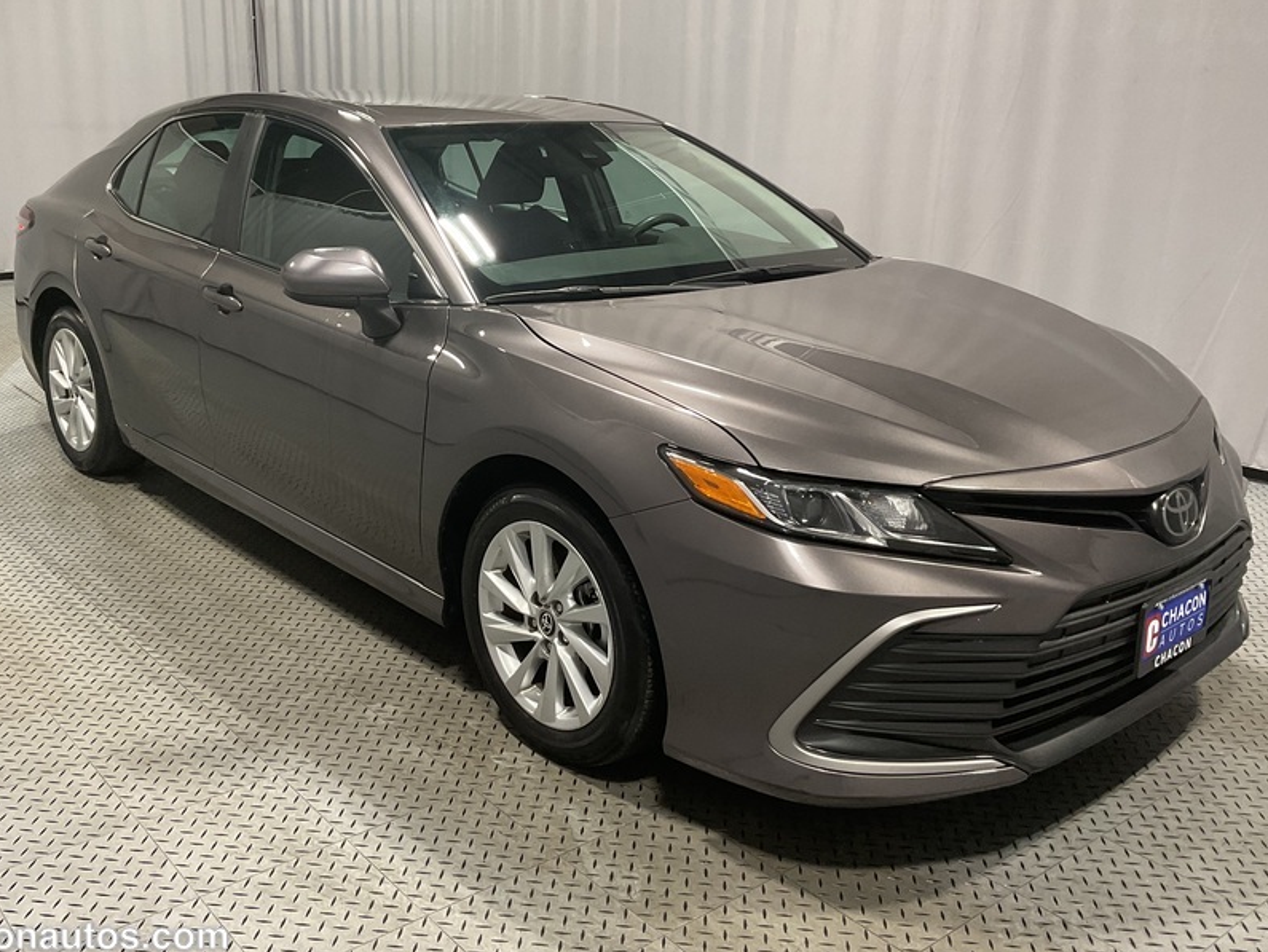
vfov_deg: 40.7
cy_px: 440
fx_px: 1283
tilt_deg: -13.6
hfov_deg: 52.5
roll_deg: -0.5
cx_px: 565
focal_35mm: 35
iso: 64
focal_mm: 3
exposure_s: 1/60
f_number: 1.8
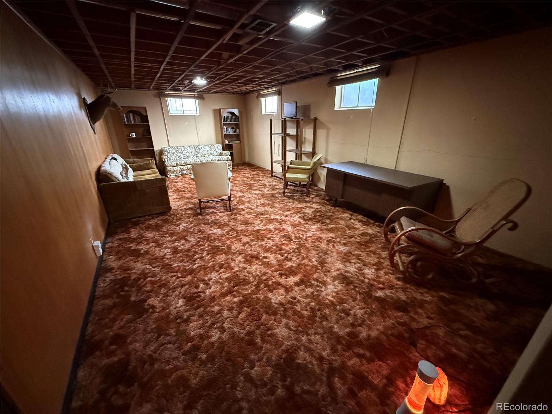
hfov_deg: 102.1
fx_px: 223
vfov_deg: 85.7
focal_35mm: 14
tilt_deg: -21.3
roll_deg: +0.3
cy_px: 207
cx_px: 276
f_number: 2.2
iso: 1600
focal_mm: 2.22
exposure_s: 1/40
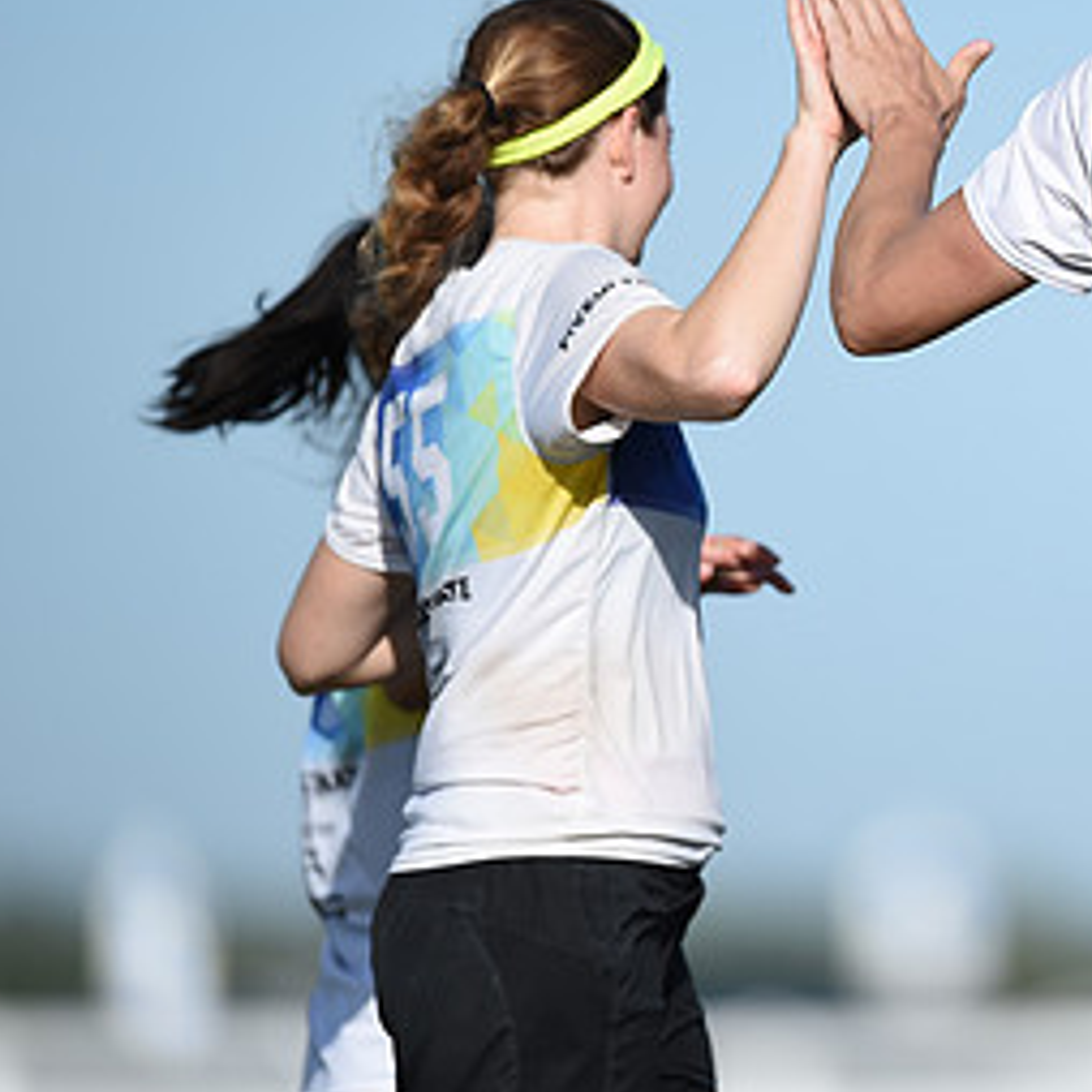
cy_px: 396
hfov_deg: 2.3
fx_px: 27660
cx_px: 1144
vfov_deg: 2.3
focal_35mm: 775
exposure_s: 1/2500
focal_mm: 400
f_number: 2.8
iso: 100
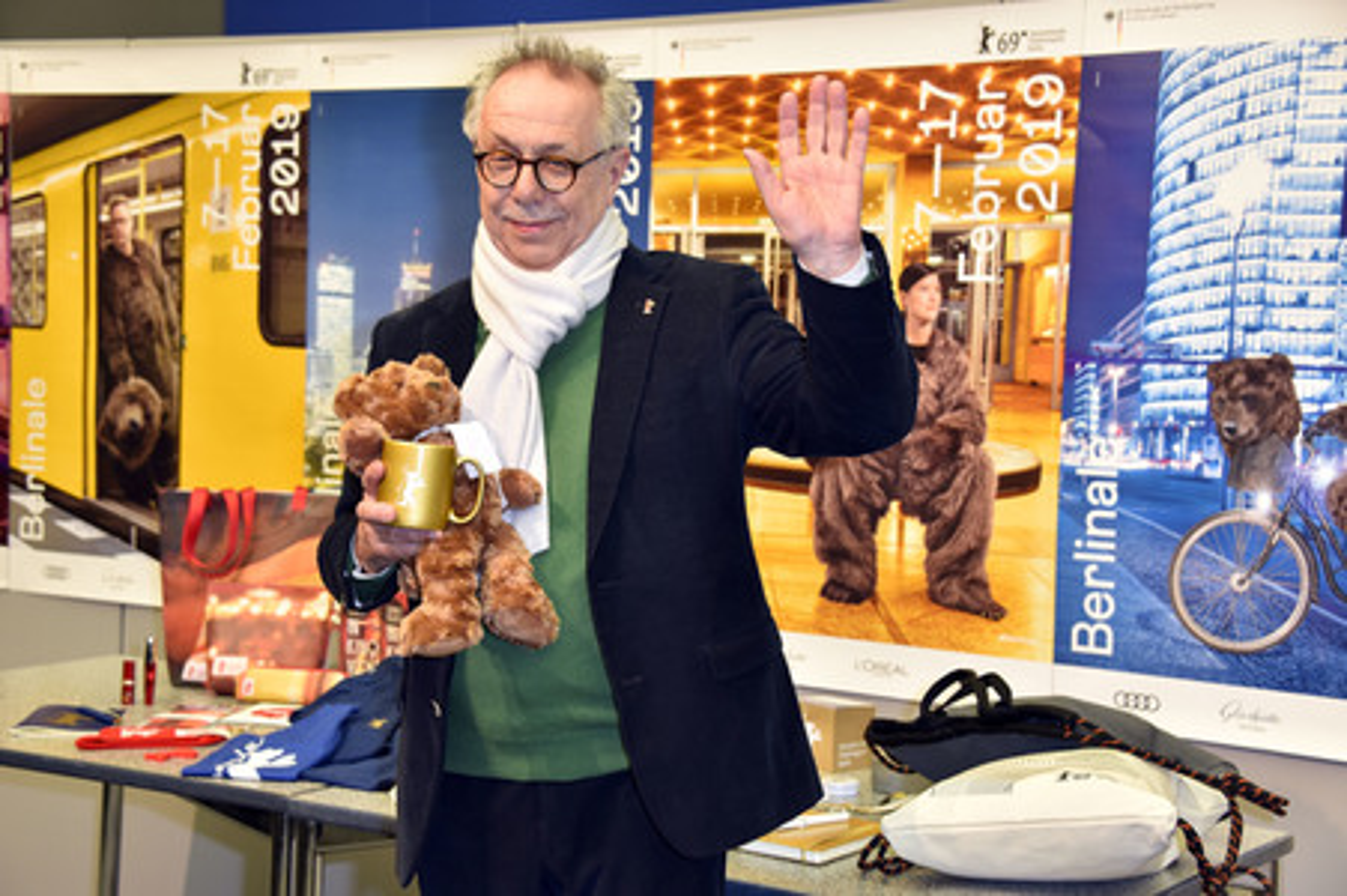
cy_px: 448
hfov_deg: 32.4
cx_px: 674
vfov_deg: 21.9
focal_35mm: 62
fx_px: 2318
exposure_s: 1/125
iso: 1000
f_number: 5.6
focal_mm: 62
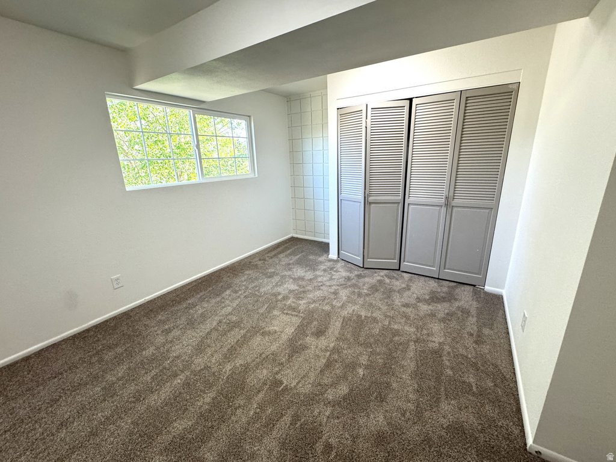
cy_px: 231
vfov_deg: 85.7
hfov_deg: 102.1
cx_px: 308
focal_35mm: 14
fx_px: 249
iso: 250
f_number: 2.2
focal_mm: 2.22
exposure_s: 1/120
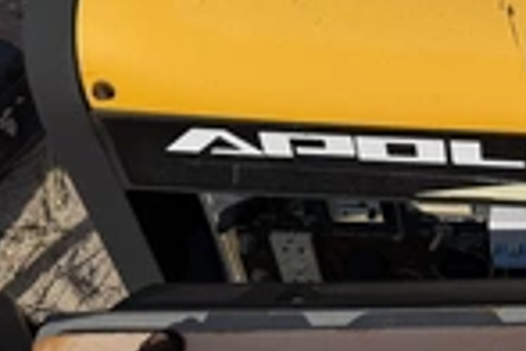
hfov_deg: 25.6
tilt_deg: -41.6
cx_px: 676
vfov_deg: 19.5
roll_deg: -3.9
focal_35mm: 68
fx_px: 993
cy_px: 14
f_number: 1.78
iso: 80
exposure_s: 1/9091
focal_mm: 6.76
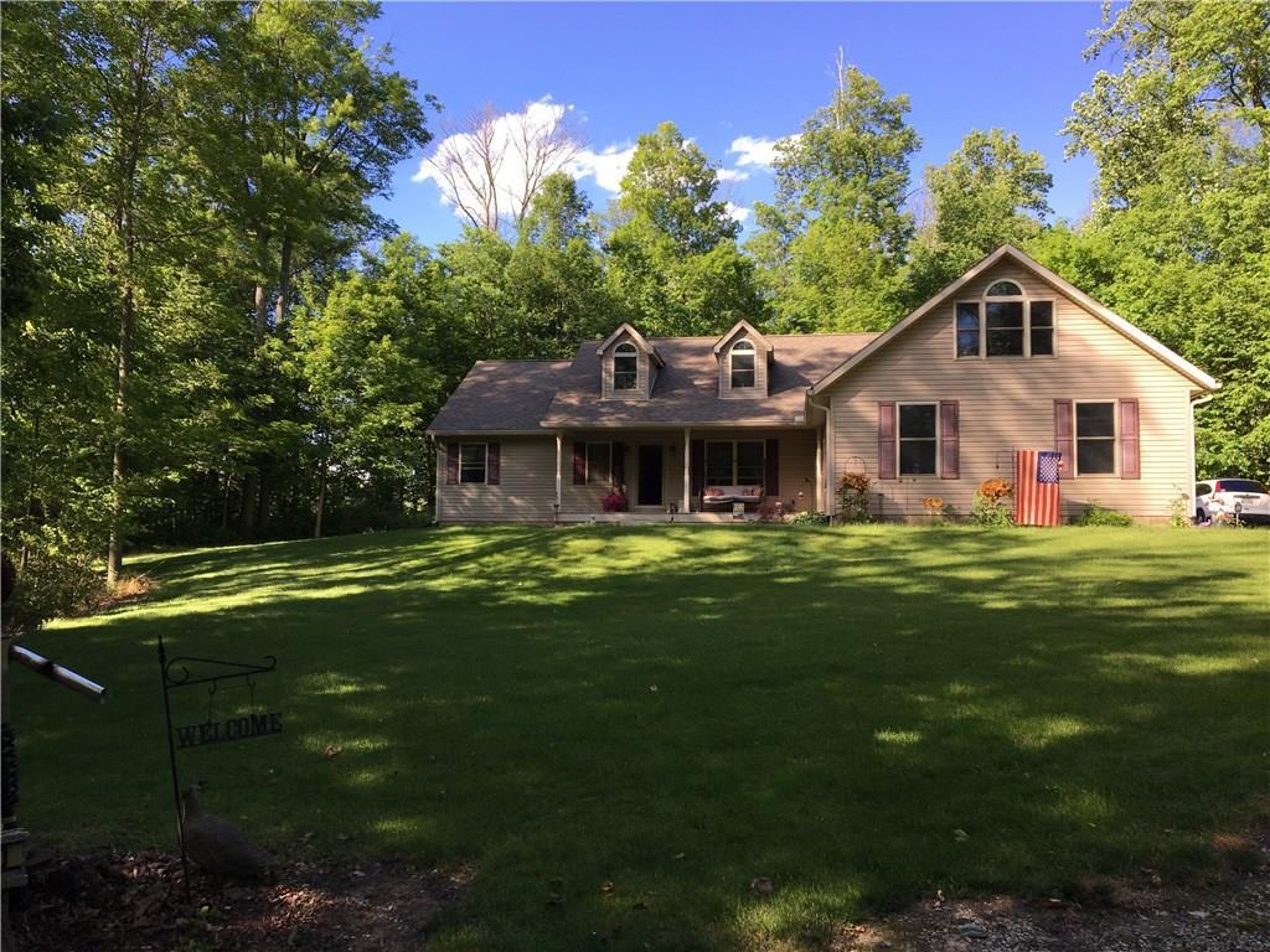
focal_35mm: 29
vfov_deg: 48.2
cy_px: 476
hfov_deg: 61.7
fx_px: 1064
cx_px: 635
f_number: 2.2
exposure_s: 1/434
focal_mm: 4.15
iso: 25
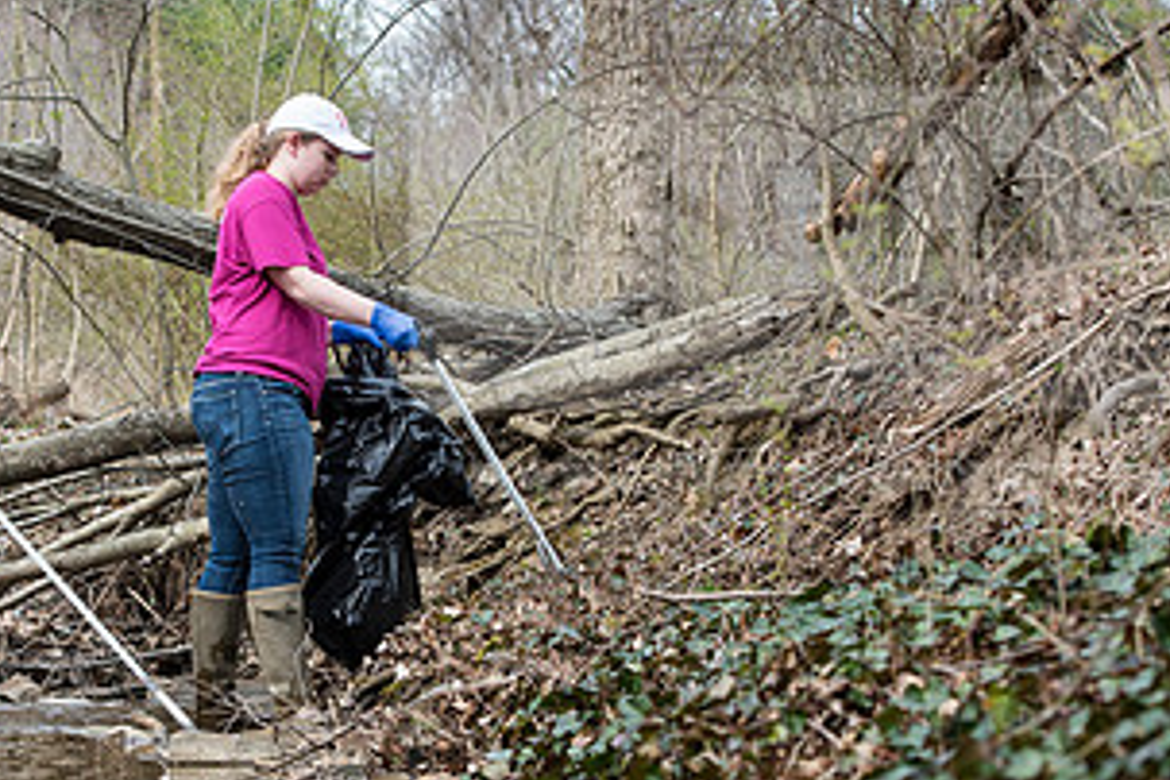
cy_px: 554
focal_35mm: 134
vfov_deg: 10.2
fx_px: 4355
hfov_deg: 15.2
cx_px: 293
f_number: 6.3
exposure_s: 1/320
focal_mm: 70
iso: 250
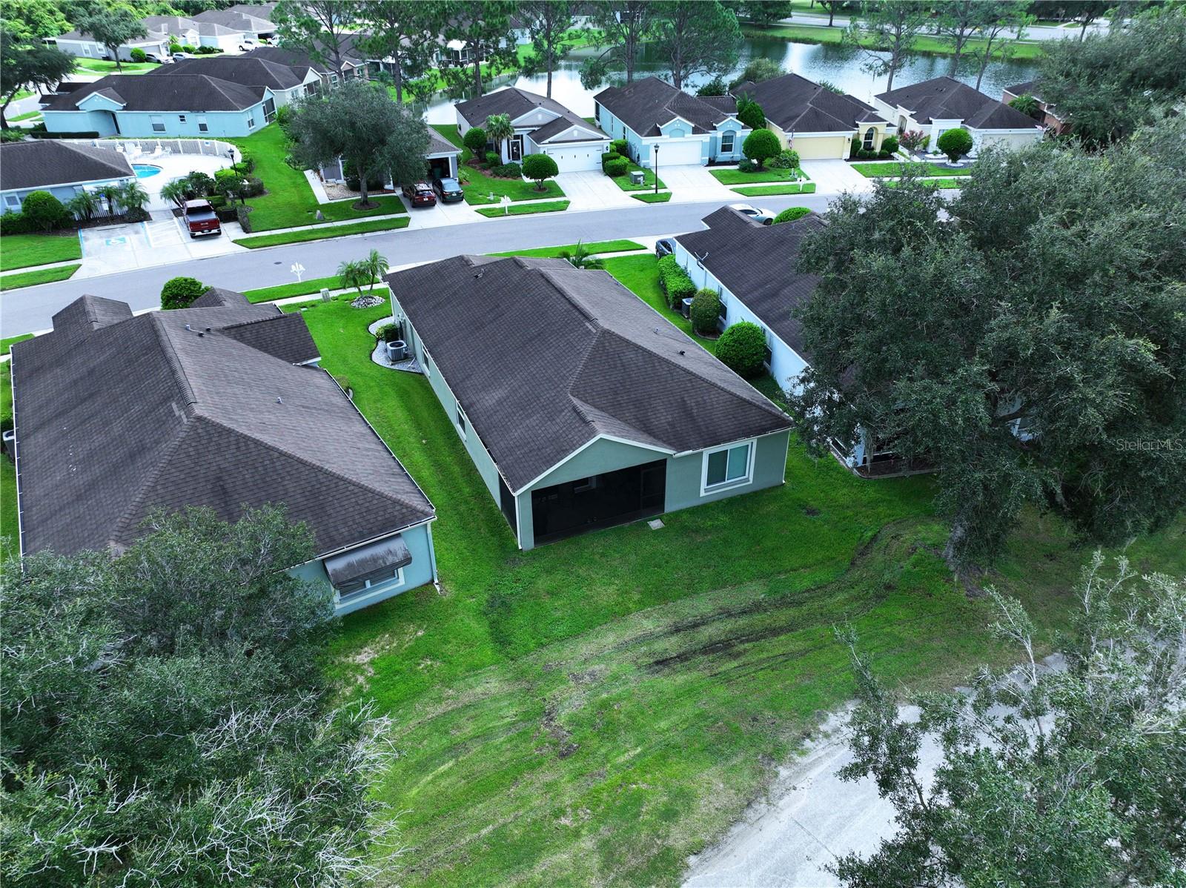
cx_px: 593
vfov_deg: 56.8
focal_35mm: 24
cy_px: 444
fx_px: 822
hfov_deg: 71.6
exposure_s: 1/320
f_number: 3.2
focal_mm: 12.29
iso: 100
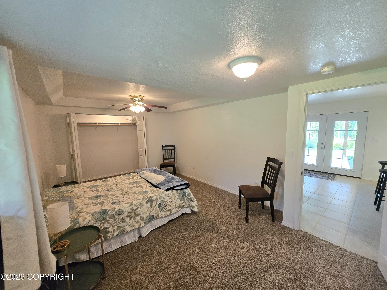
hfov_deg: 106.2
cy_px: 145
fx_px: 145
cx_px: 194
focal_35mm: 13
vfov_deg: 89.9
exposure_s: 1/60.2
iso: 200
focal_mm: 1.7
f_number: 2.2
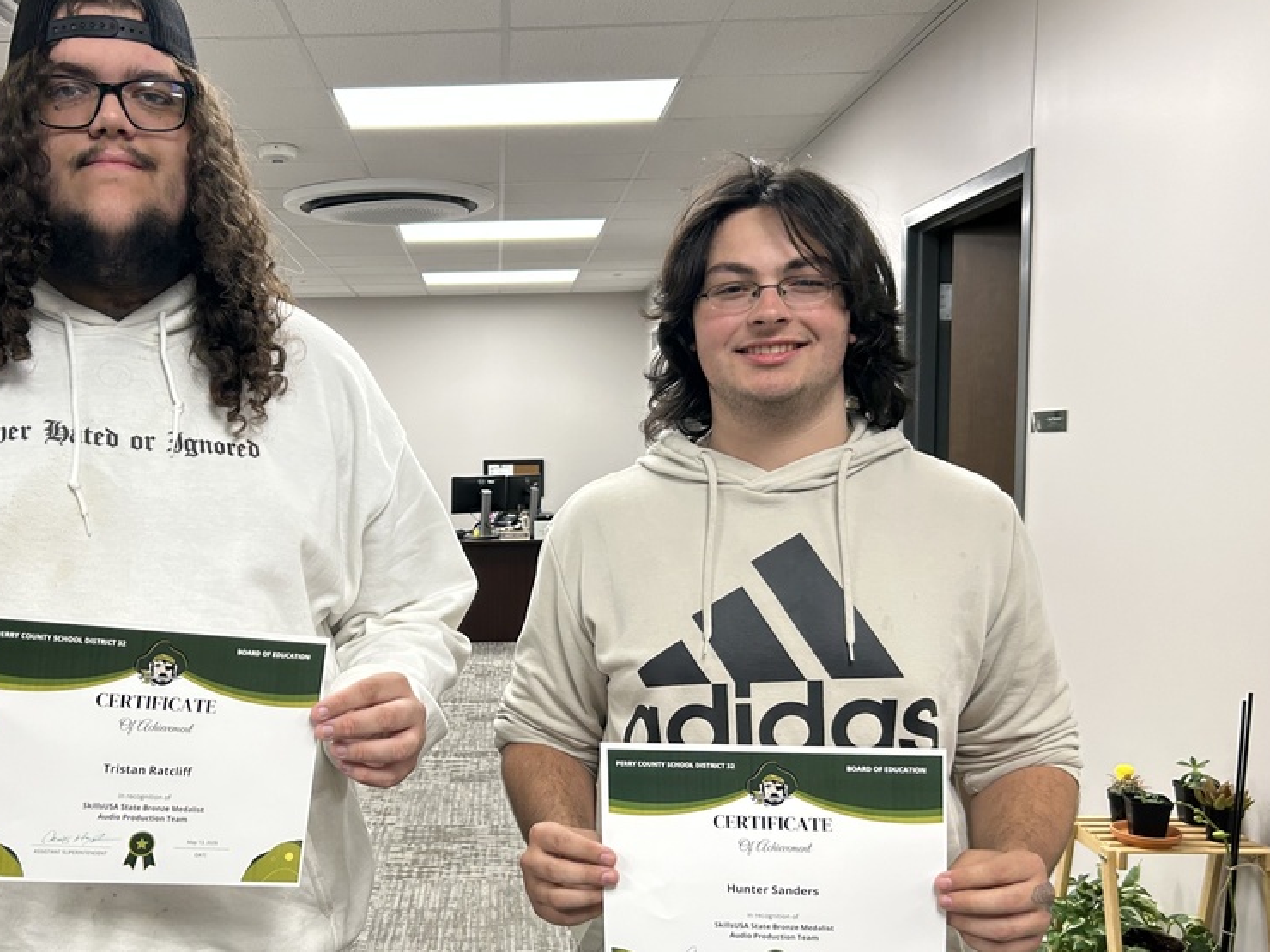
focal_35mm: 36
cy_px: 568
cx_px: 444
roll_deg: +1.8
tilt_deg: -5.3
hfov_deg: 50.6
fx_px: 1321
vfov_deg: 39.5
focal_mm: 5.7
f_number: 1.5
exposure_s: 1/120
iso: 100
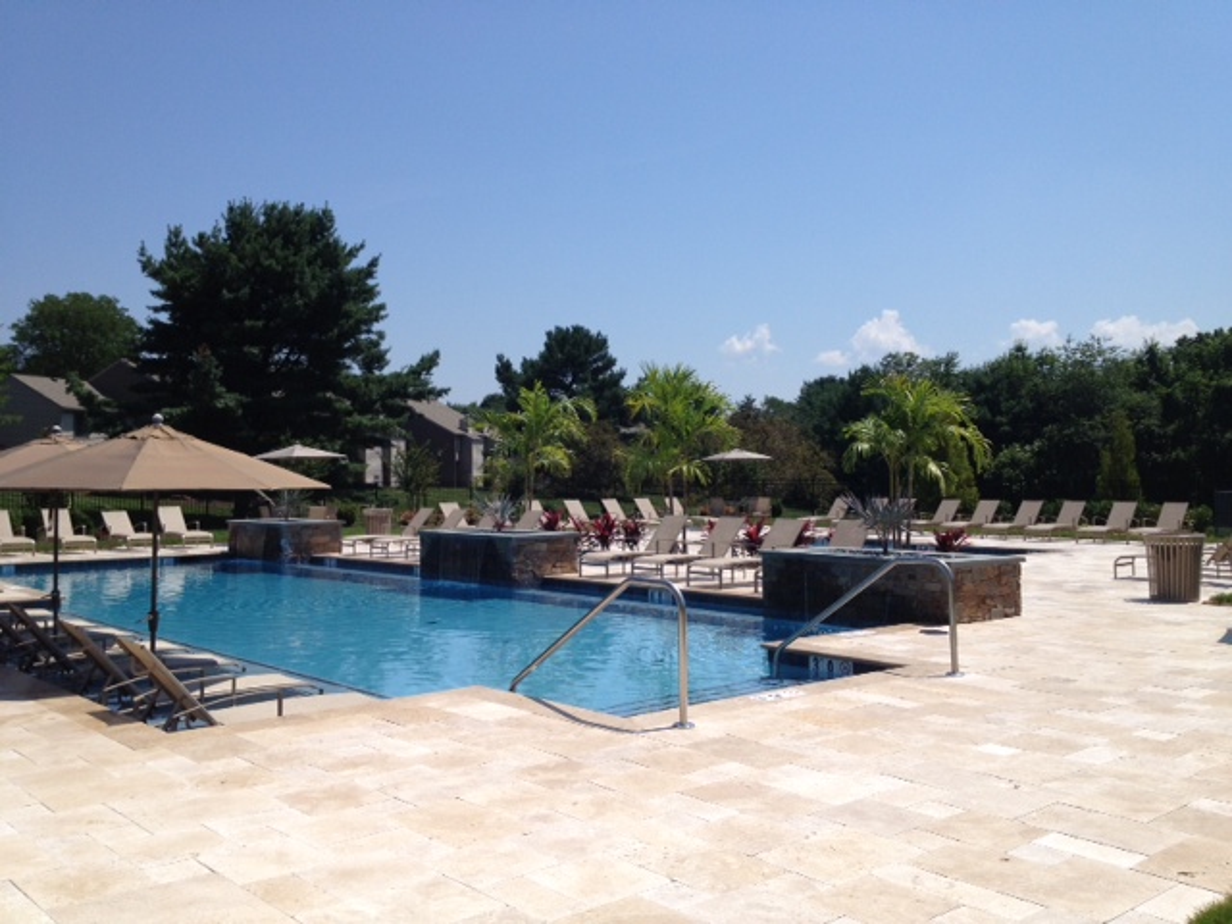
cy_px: 462
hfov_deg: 52.6
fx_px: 1246
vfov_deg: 40.7
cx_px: 616
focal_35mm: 35
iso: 50
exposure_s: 1/2907
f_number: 2.4
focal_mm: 4.28
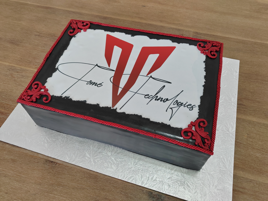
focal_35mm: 27
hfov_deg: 65.3
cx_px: 134
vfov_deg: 51.4
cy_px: 100
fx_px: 209
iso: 320
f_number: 1.9
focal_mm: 5.52
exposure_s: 1/100
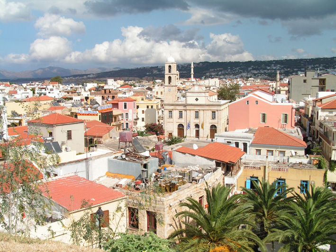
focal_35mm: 42
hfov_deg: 44.8
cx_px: 168
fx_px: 407
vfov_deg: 34.3
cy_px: 126
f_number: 5
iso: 50
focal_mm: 7.1
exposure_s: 1/640
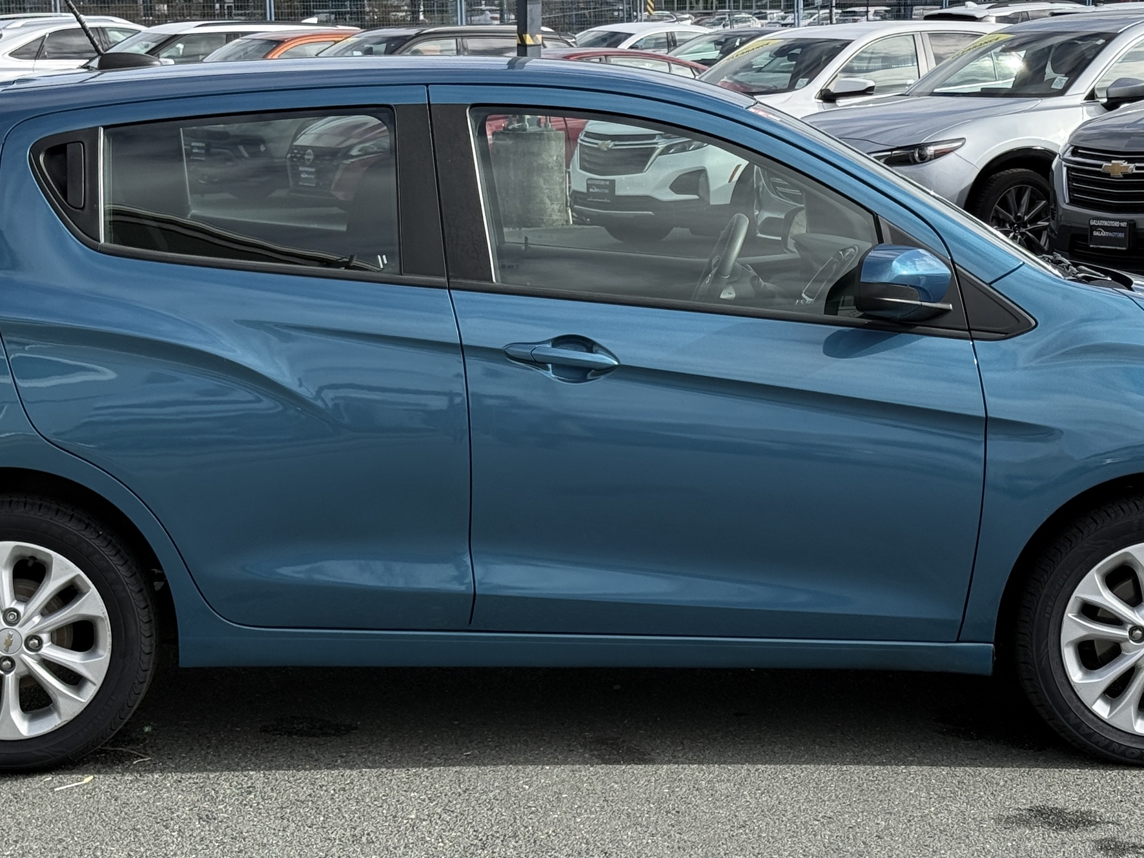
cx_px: 598
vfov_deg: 18.9
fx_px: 2578
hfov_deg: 25.0
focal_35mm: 78
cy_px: 399
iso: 64
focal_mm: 6.76
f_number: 1.78
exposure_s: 1/2273
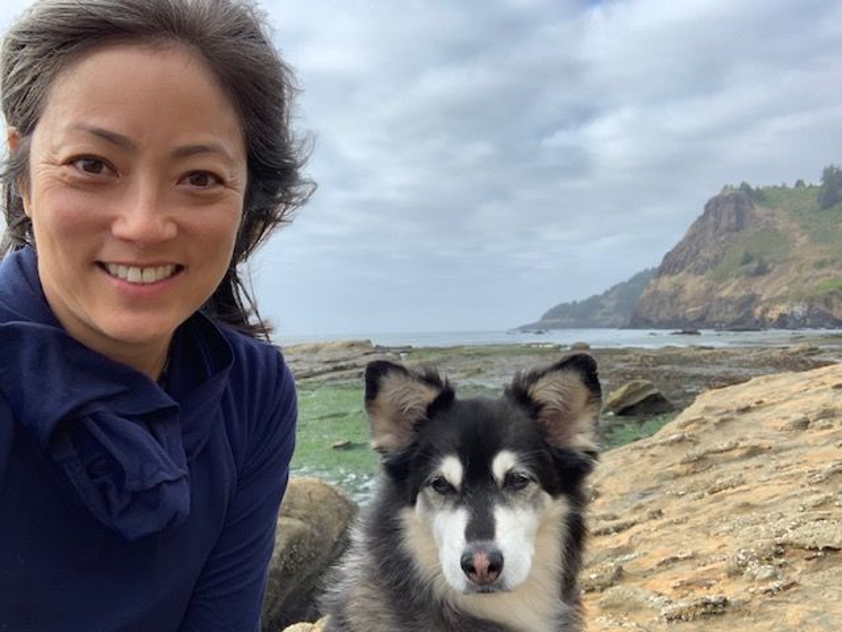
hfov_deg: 56.8
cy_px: 316
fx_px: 778
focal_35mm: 32
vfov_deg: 44.2
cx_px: 421
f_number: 2.2
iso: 16
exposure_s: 1/185
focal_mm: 2.87
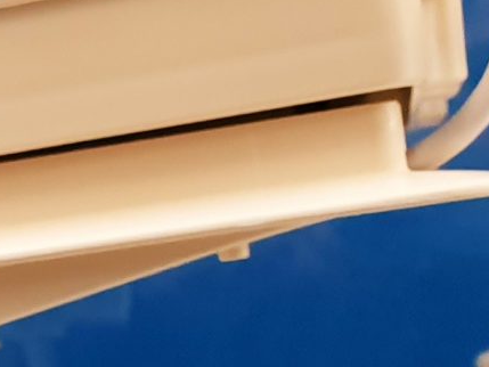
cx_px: -779
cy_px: 577
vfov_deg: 9.3
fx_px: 2190
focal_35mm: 155
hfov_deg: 10.5
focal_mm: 4.3
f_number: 2.4
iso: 100
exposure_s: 1/50
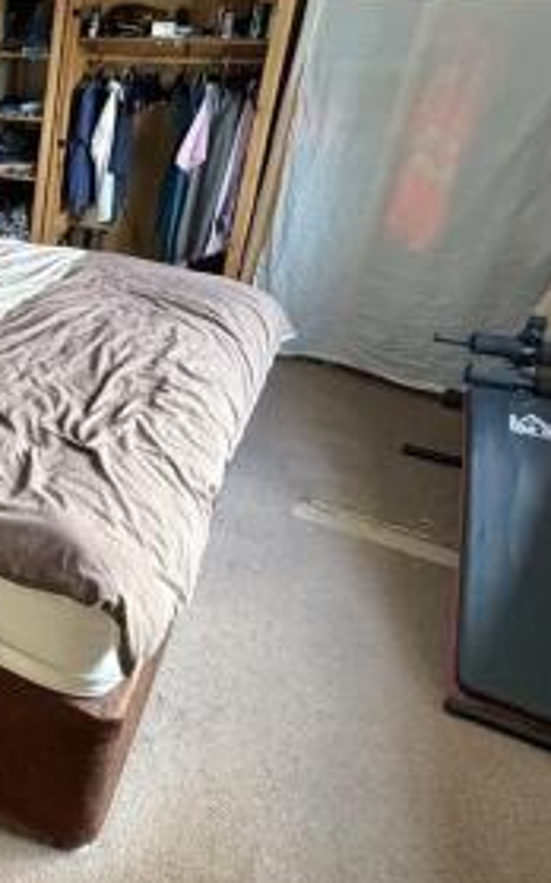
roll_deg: +0.8
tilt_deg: -21.4
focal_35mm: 31
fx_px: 746
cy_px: 299
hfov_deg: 30.6
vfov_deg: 59.9
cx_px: -188
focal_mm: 2.22
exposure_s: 1/61
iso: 320
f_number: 2.2
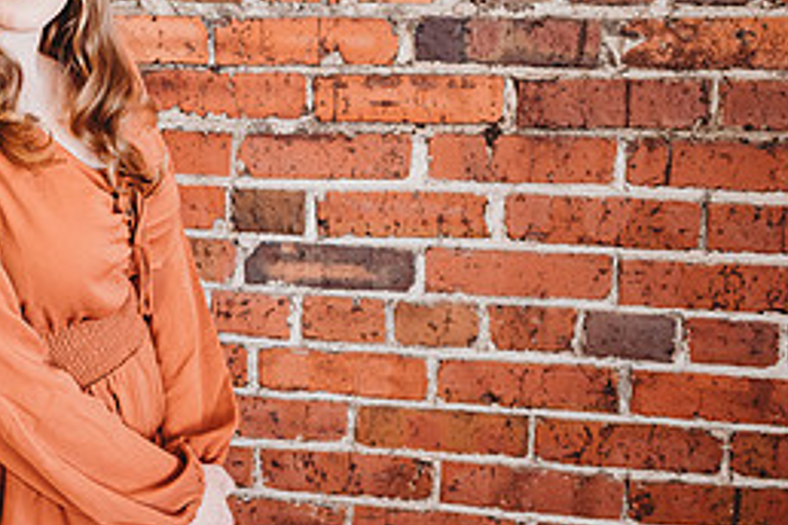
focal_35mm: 54
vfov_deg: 24.5
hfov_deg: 34.6
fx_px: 1182
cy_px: 81
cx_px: 64
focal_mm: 24
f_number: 2.2
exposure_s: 1/160
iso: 500
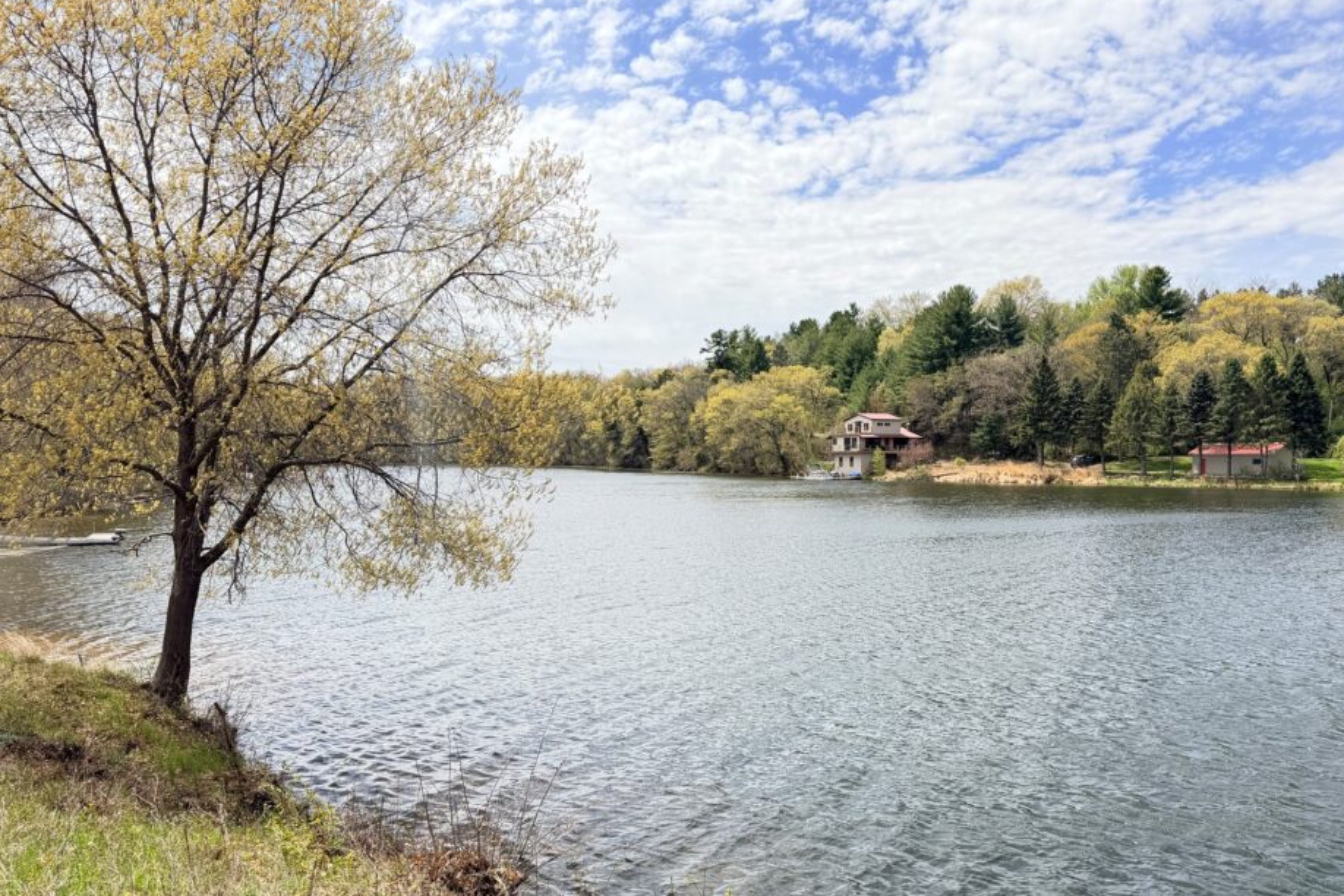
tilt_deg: -2.5
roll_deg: +0.0
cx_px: 762
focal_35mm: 29
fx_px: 1083
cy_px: 523
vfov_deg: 44.8
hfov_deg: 63.4
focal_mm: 6.76
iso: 100
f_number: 1.78
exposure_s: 1/3953
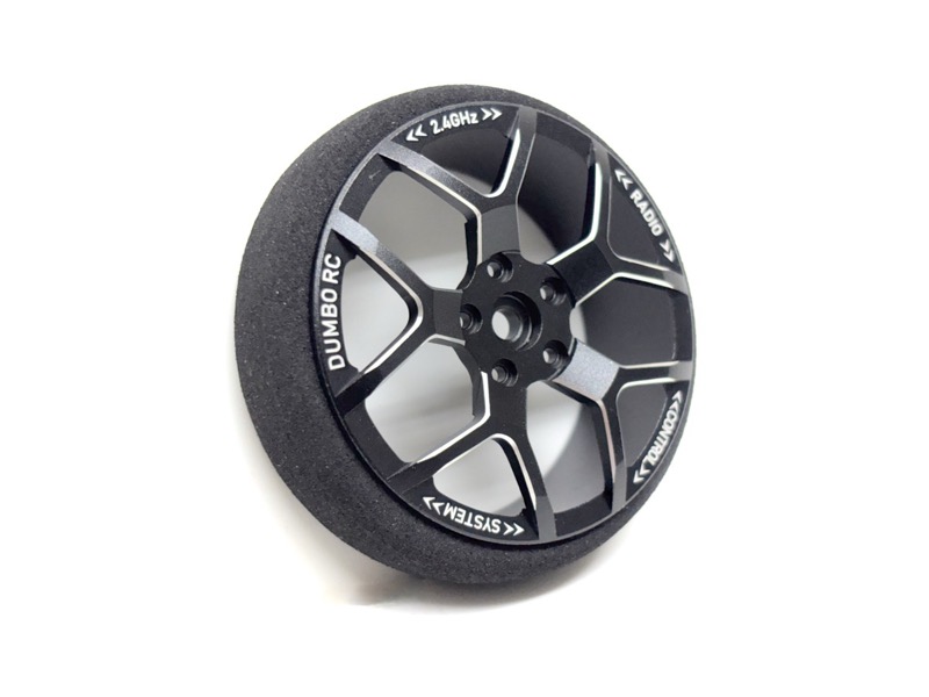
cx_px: 464
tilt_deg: -26.0
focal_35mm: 52
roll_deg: -4.1
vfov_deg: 28.0
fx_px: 1396
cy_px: 348
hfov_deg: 36.8
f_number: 1.6
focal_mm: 5.96
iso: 50
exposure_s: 1/100
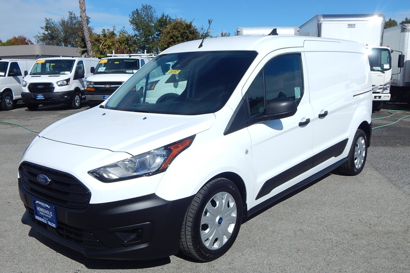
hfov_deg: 57.2
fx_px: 376
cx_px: 204
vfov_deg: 39.9
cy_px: 154
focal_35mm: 33
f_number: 6.5
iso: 125
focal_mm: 5.6
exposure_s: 1/1500
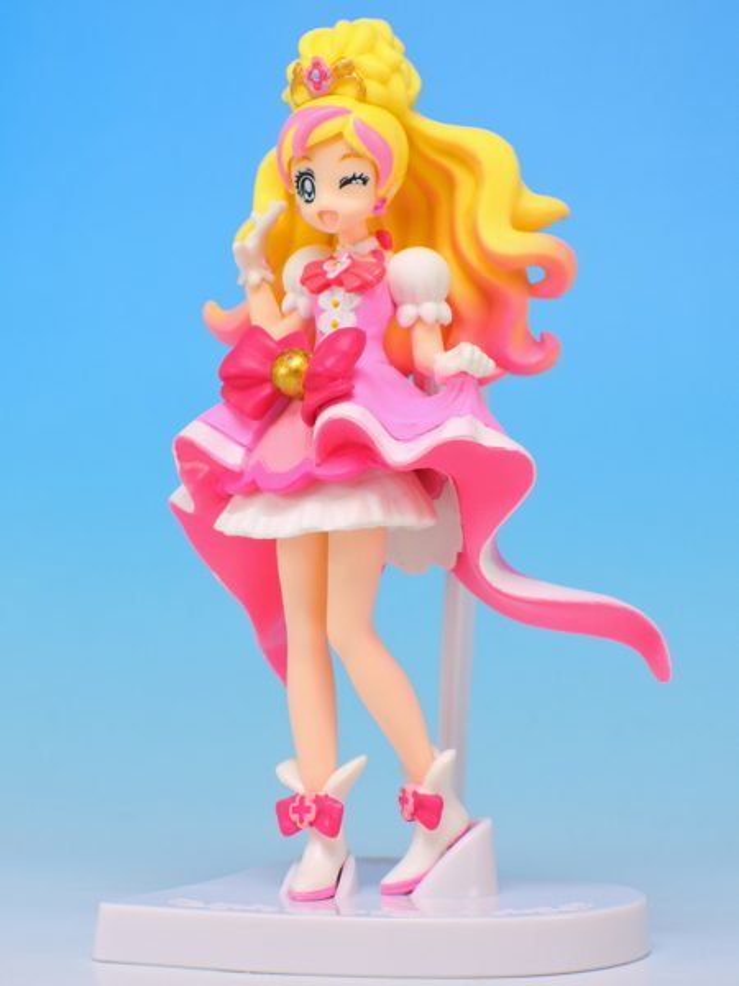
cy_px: 493
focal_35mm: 120
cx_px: 370
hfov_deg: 12.3
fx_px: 3416
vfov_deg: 16.4
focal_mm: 25.5
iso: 80
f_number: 7.1
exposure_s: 1/2
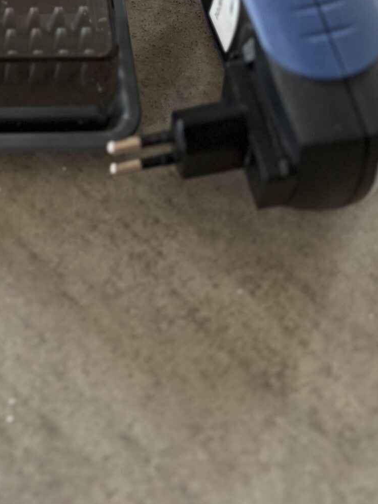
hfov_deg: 20.4
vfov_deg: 26.5
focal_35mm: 67
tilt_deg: -53.7
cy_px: -62
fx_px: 975
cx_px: -91
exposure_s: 1/60
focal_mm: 5.96
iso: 250
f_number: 1.6
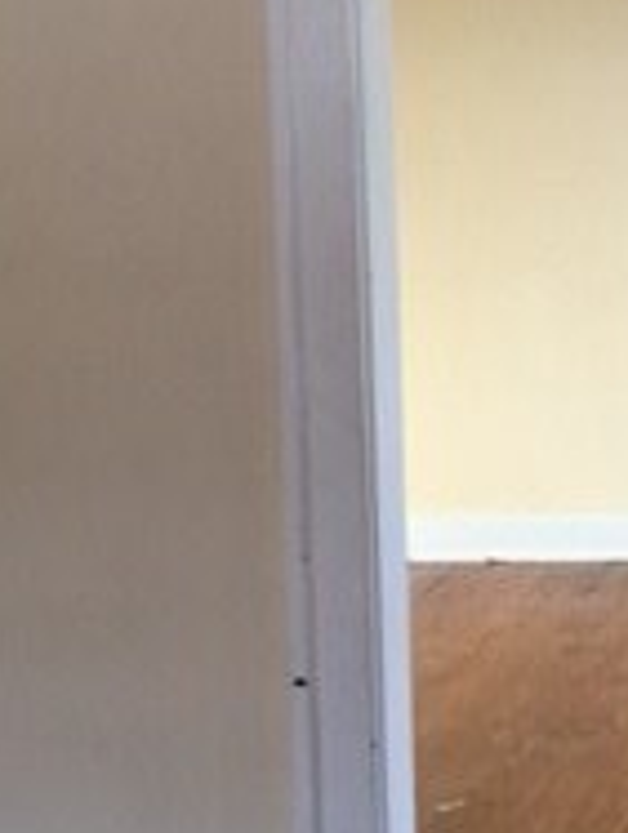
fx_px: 2387
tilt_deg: -3.4
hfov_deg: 13.8
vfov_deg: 19.6
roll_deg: +0.5
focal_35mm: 99
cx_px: 1033
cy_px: 200
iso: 32
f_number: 2.2
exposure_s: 1/30
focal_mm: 4.15
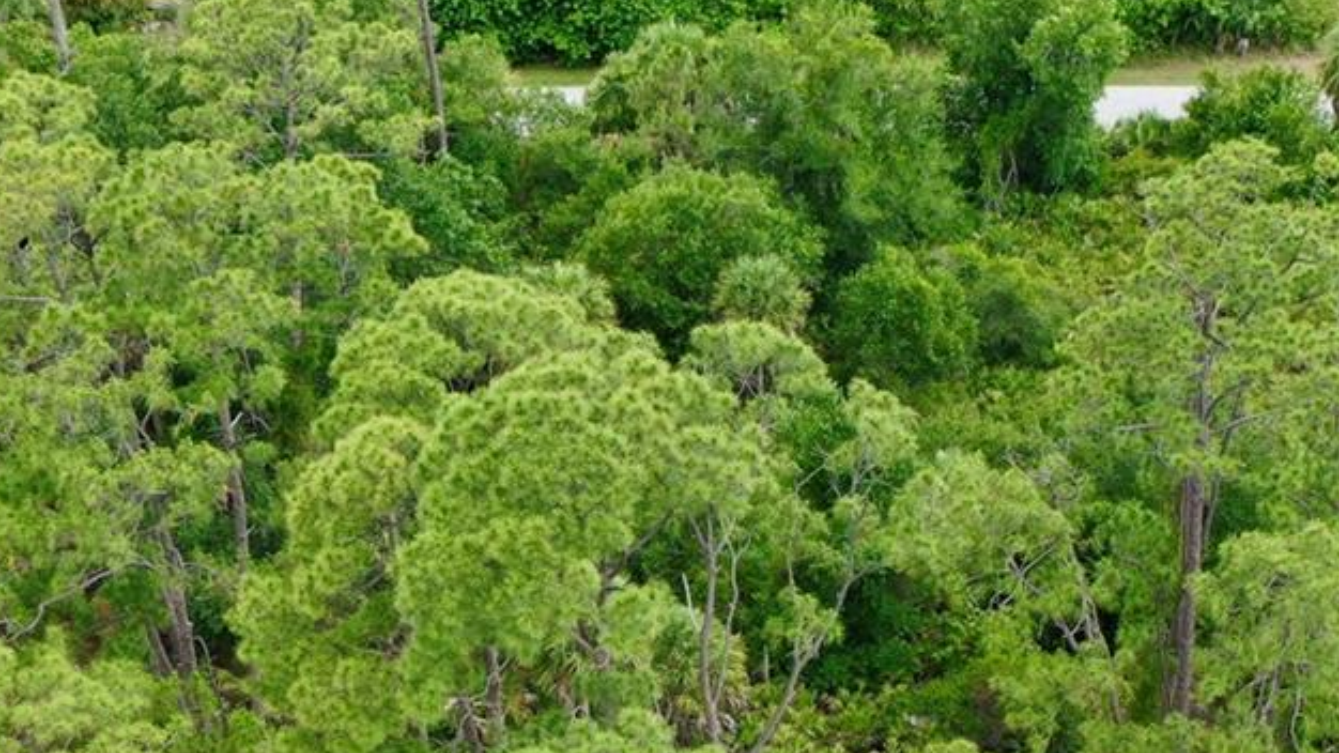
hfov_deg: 28.2
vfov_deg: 15.7
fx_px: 2663
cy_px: 819
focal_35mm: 75
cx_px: 622
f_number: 4.5
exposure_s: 1/160
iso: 100
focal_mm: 10.26
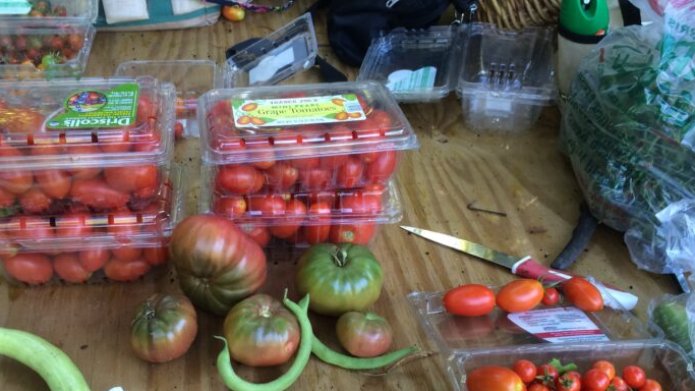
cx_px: 320
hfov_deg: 54.0
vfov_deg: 31.8
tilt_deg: -48.7
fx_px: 682
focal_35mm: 37
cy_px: 256
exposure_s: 1/30
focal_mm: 4.15
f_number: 2.2
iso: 40
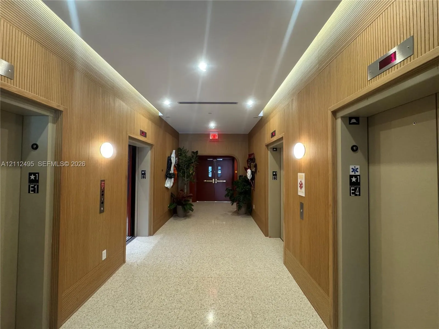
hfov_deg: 102.1
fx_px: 178
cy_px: 164
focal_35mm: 14
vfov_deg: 85.7
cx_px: 220
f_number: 2.2
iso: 500
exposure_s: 1/60
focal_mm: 2.22
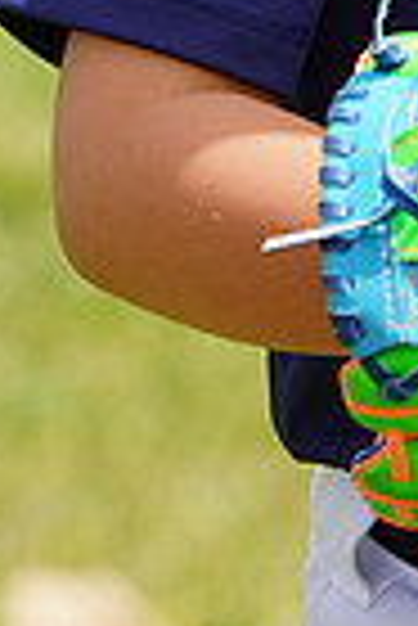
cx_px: 694
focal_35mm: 1027
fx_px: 17841
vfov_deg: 2.0
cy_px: -387
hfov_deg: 1.3
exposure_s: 1/250
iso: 100
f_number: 9
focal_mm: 247
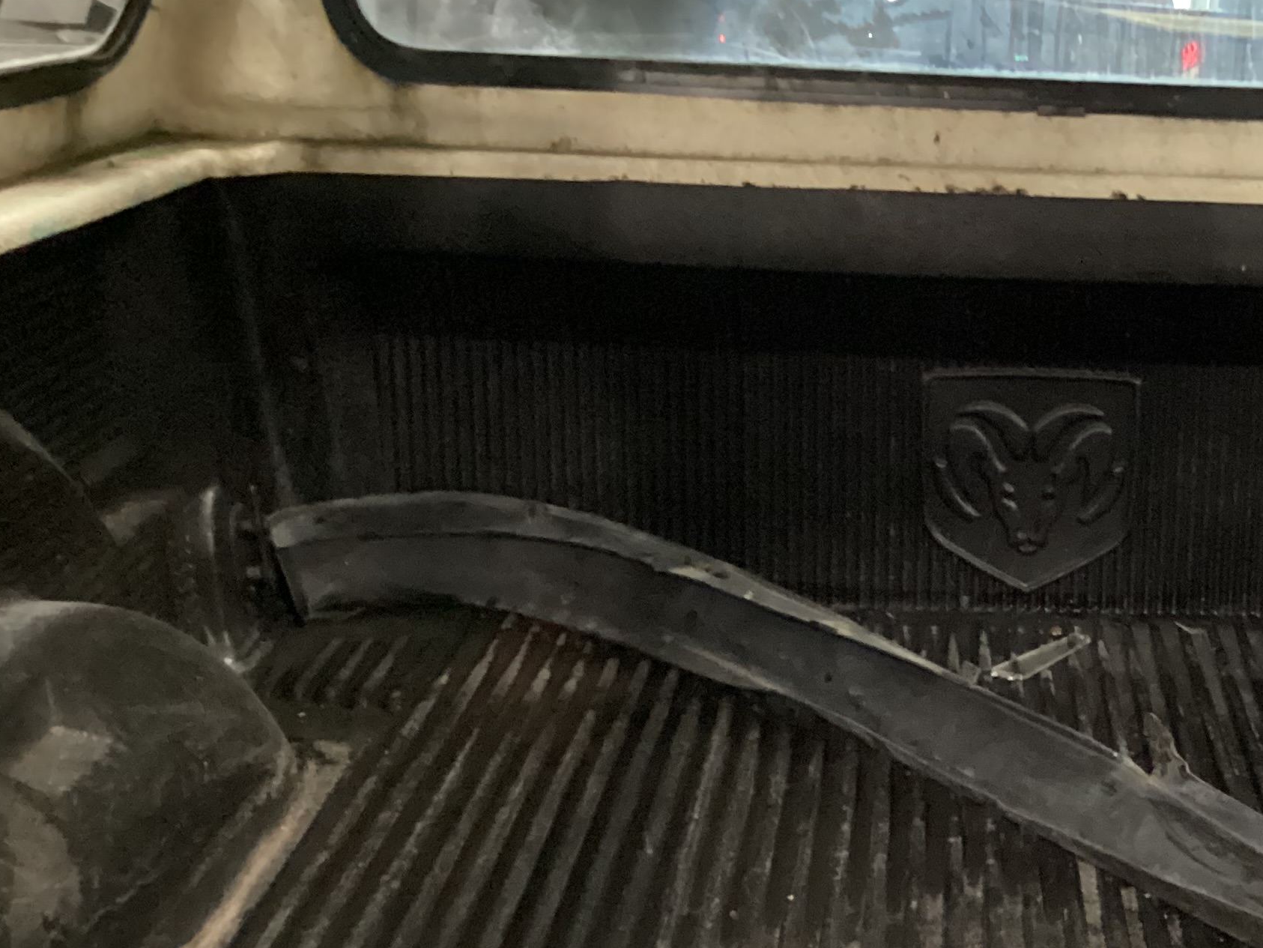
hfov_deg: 31.0
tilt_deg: -21.7
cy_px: 661
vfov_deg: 24.3
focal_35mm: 60
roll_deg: -2.9
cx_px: 1085
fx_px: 2189
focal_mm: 3.3
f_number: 2.4
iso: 800
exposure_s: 1/15
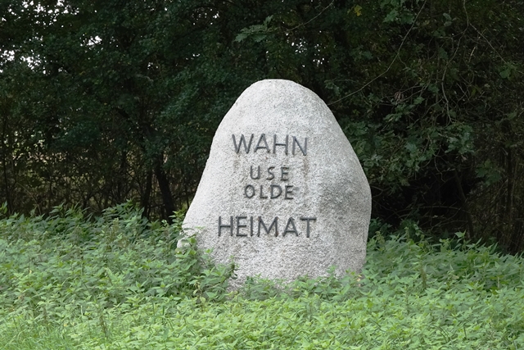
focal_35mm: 238
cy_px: 175
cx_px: 262
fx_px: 3465
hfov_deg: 8.6
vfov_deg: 5.8
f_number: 8
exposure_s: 1/250
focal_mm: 87.11
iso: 1600
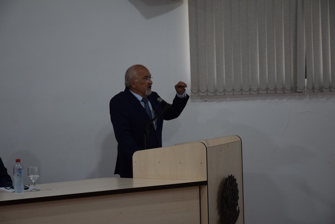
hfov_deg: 21.9
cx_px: 168
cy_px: 112
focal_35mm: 93
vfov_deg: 14.7
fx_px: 866
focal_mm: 62
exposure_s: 1/125
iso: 800
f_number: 4.5
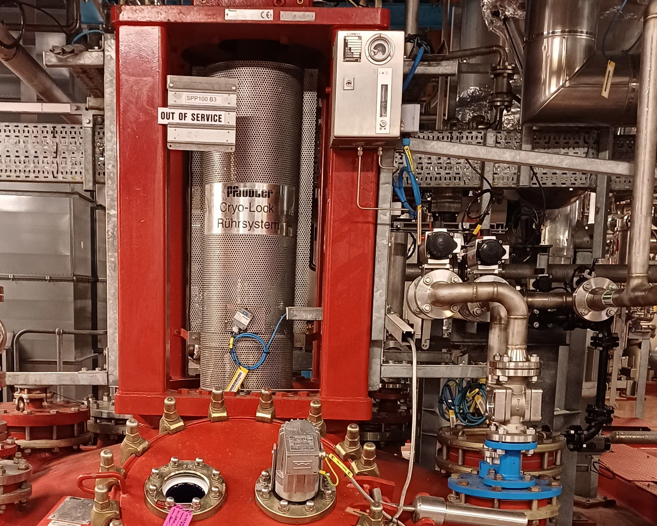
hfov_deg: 38.6
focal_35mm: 48
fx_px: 933
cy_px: 455
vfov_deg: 30.3
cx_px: 258
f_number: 1.8
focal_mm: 4.65
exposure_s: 1/33
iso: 500
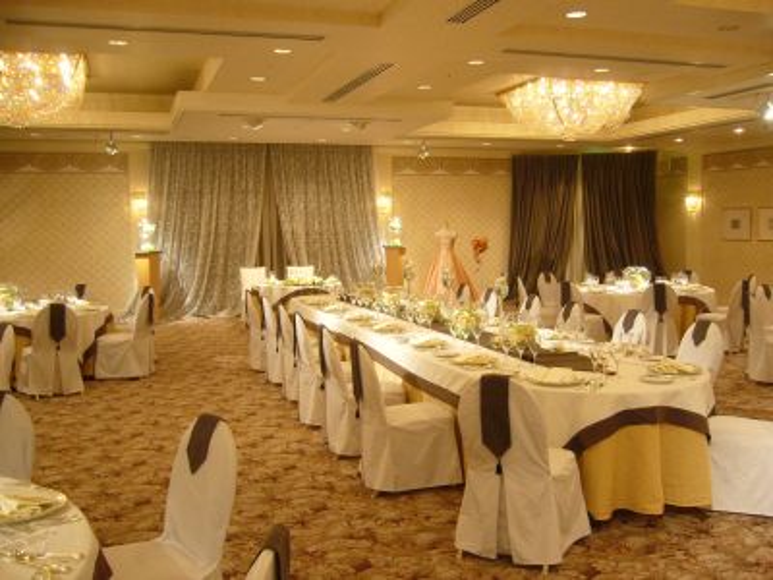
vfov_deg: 40.7
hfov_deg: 52.6
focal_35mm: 35
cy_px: 290
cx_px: 386
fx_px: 782
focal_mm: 5.8
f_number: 2.8
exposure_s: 1/15
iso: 160
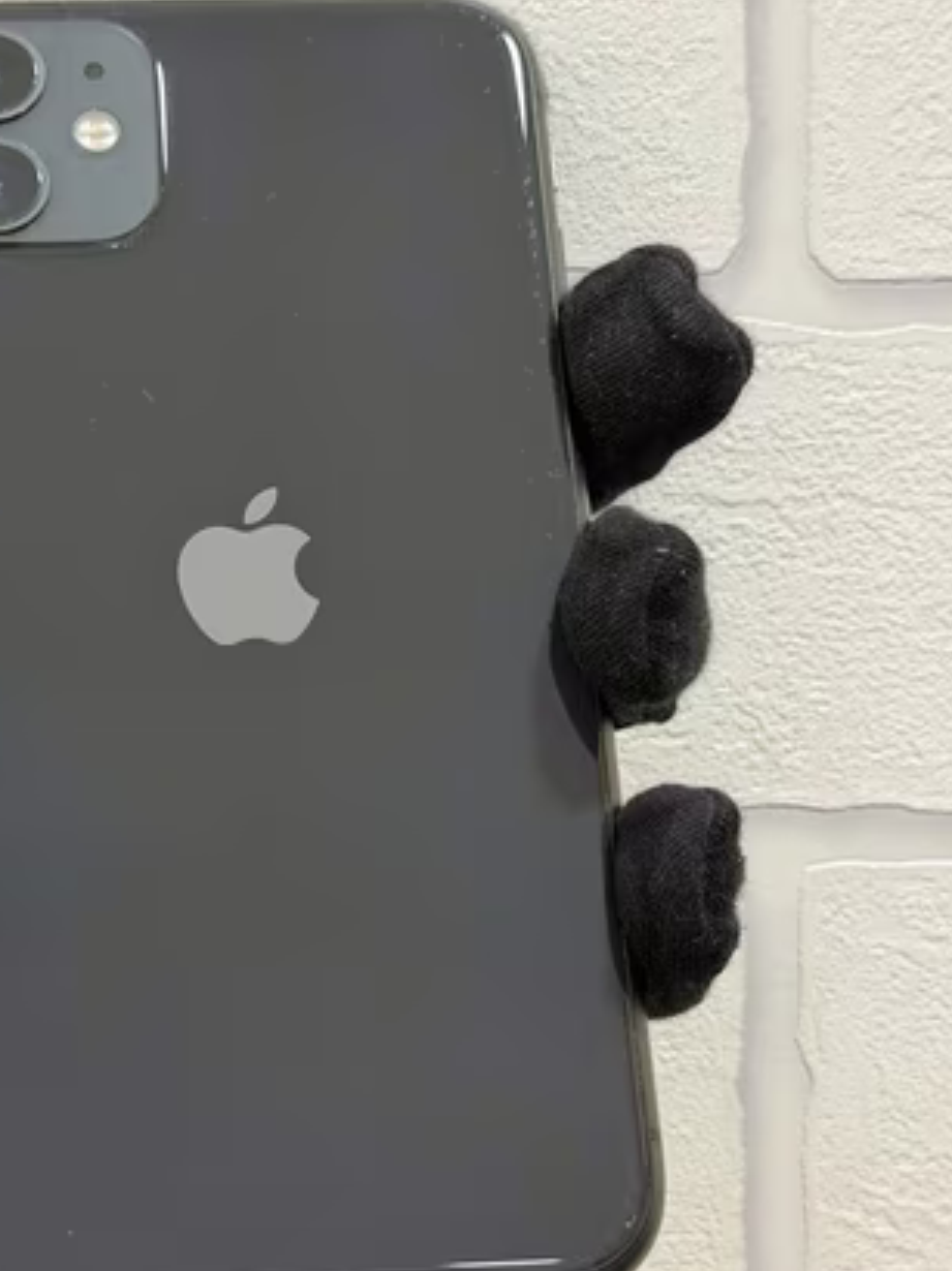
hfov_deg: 19.5
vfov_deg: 26.0
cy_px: 670
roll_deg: +0.1
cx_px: 226
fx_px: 2753
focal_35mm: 75
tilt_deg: -0.3
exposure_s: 1/50
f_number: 1.78
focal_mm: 6.76
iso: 125
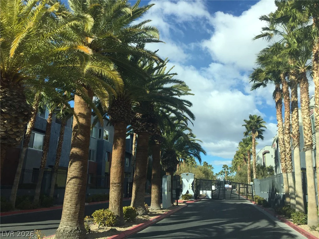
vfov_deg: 48.2
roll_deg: -3.2
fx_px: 267
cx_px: 160
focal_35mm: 29
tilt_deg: +15.3
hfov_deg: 61.7
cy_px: 120
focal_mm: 4.15
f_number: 2.2
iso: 32
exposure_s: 1/1276
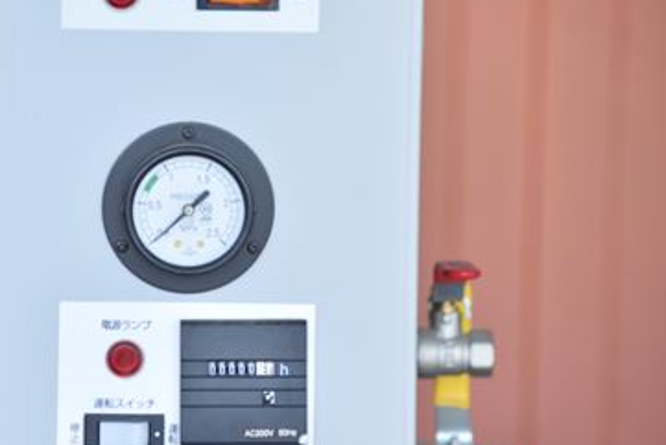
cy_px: 214
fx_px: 5774
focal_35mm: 312
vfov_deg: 4.4
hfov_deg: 6.6
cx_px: 210
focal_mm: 150
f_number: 6.3
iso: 1250
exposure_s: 1/640
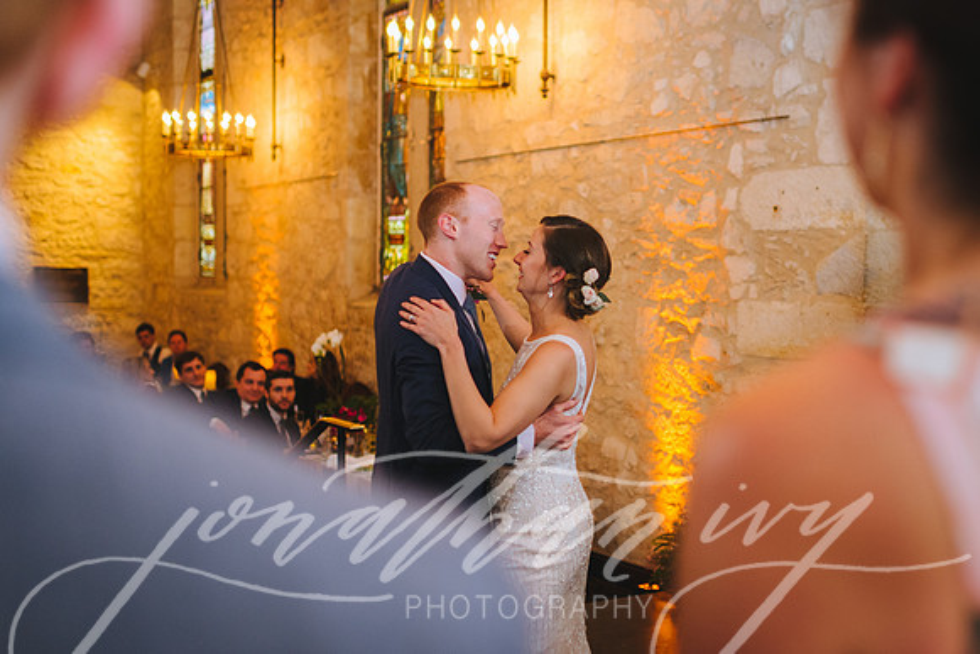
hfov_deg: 39.9
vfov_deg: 27.7
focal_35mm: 49
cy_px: 375
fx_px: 1327
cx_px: 682
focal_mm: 35
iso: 1250
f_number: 2
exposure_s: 1/200
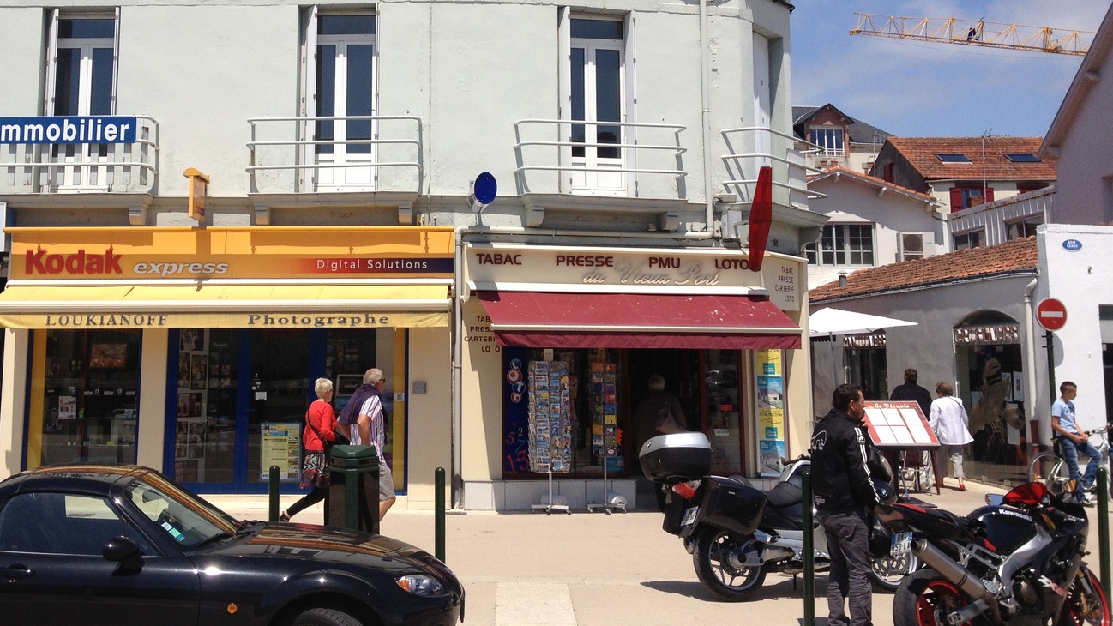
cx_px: 434
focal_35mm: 47
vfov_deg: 25.2
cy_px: 178
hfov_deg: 43.5
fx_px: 1387
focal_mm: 4.28
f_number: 2.4
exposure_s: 1/2762
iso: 50
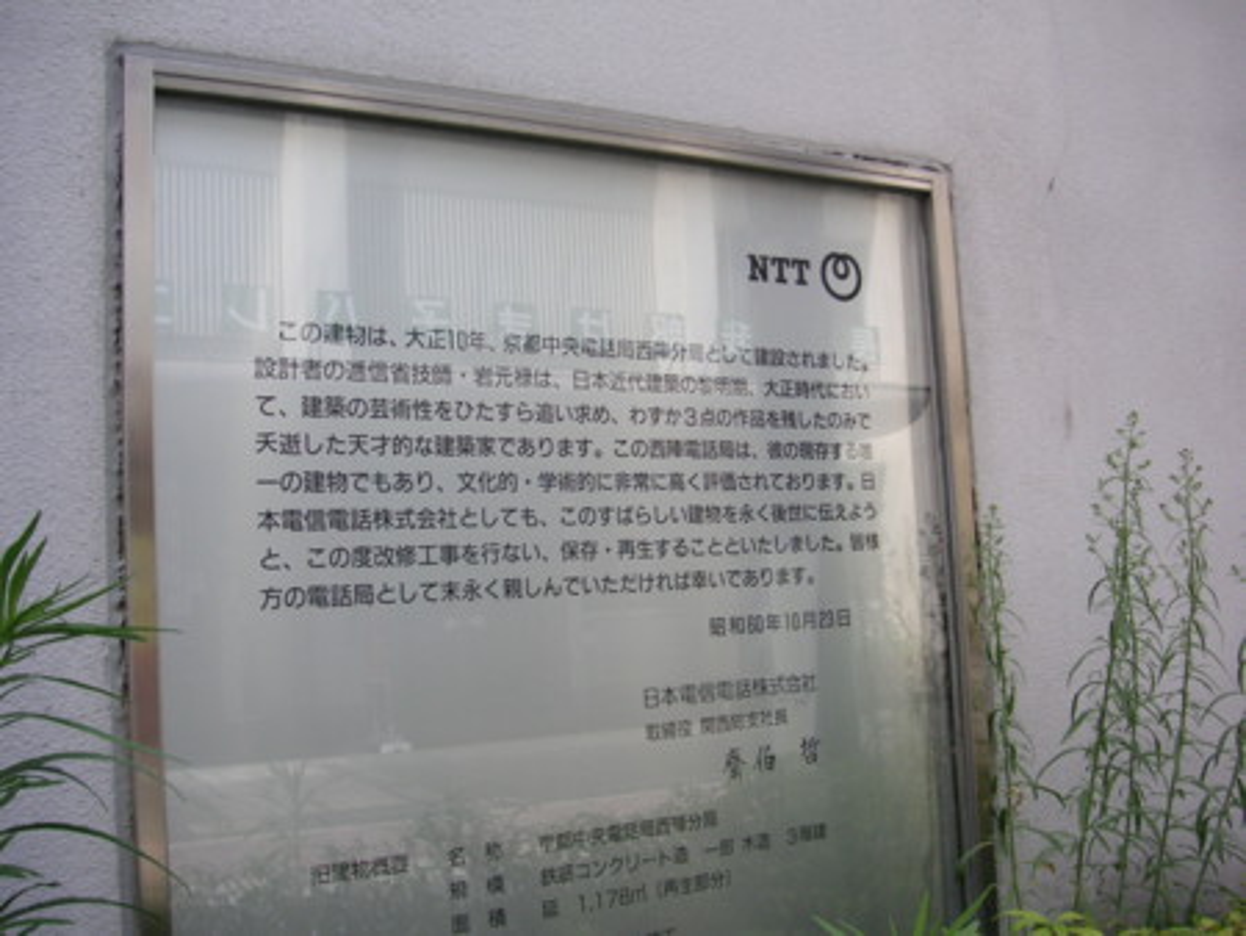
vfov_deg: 38.7
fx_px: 1333
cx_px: 623
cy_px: 468
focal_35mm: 37
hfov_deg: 50.1
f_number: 2.8
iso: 50
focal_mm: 6.1
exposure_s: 1/750
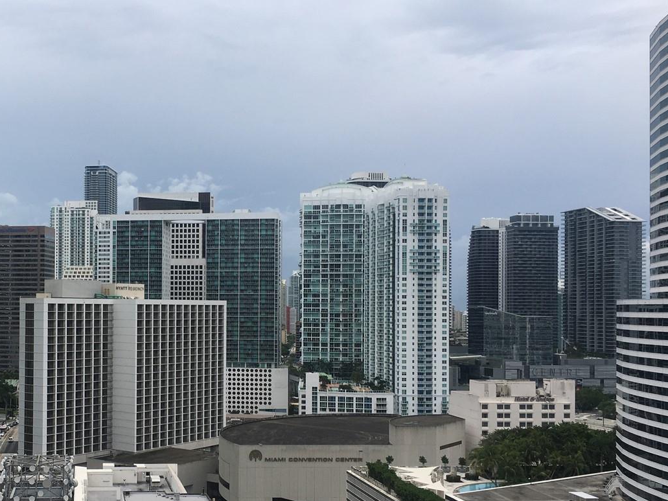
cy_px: 305
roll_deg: -0.5
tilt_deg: +2.8
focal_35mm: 45
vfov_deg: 32.1
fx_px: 868
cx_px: 152
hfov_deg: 40.7
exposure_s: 1/2262
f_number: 2.2
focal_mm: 4.15
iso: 25
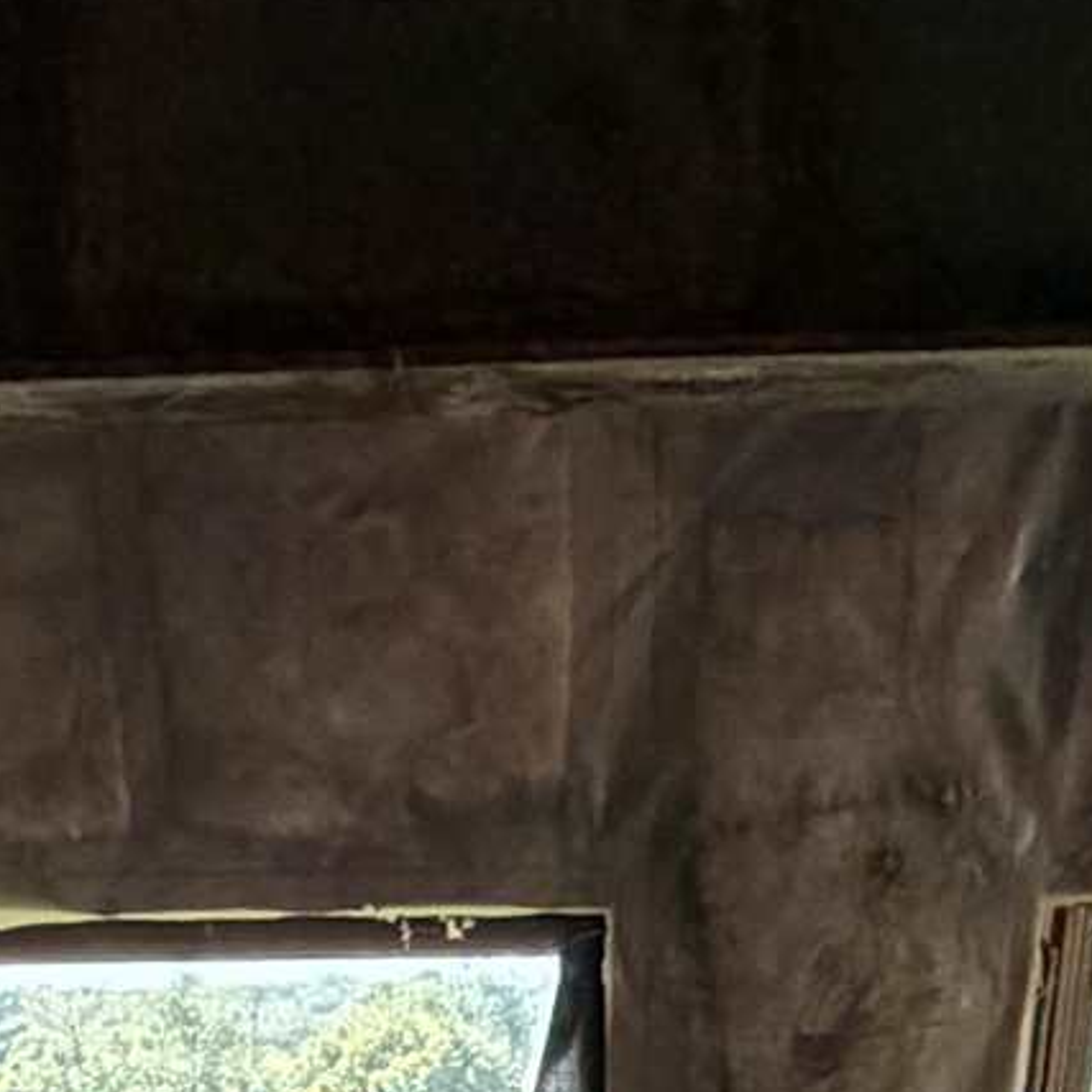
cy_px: 2846
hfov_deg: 19.5
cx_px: 430
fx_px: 3176
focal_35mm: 89
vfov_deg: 13.0
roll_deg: +1.0
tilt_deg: -26.6
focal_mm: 2.22
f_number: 2.2
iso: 320
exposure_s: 1/121
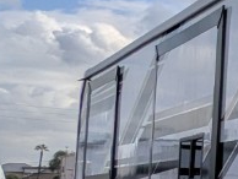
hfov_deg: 10.6
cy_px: 143
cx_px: 744
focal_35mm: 115
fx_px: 792
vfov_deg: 12.8
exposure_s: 1/5155
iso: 29
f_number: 2.2
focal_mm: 2.35
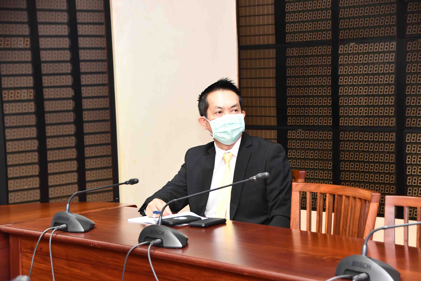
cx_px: 210
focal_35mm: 93
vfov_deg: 14.7
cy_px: 140
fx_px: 1087
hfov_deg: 21.9
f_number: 5
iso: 2000
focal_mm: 62
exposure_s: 1/60
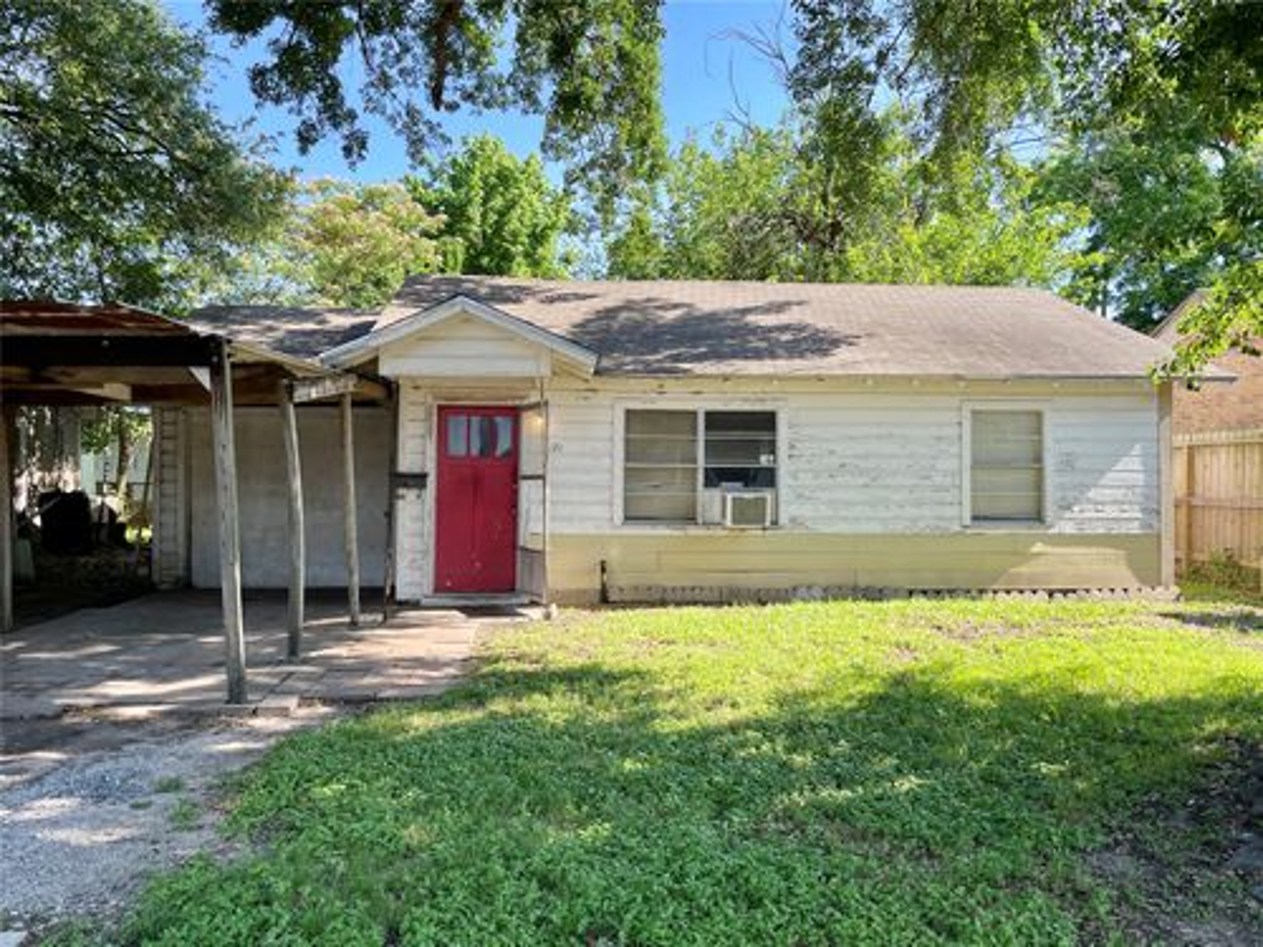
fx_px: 949
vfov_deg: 53.1
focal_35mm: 26
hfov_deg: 67.3
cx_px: 632
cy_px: 474
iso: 32
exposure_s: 1/796
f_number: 1.6
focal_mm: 4.2
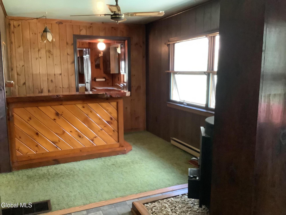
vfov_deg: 45.4
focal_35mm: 31
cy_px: 108
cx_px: 143
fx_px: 256
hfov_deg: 58.4
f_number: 2.4
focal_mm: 3.3
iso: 640
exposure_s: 1/30
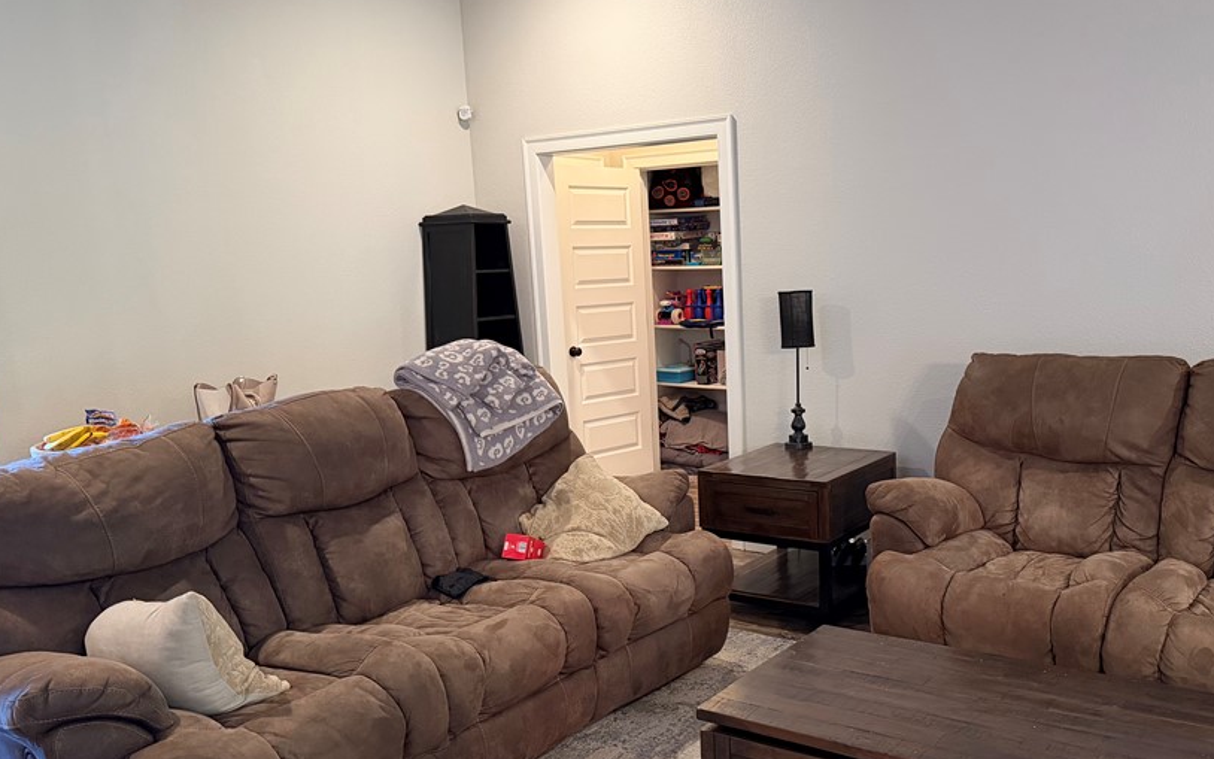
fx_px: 1059
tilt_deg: -10.2
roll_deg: +2.8
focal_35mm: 32
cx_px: 722
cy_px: 432
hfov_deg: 59.2
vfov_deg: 39.4
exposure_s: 1/60
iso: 500
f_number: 1.78
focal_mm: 6.76
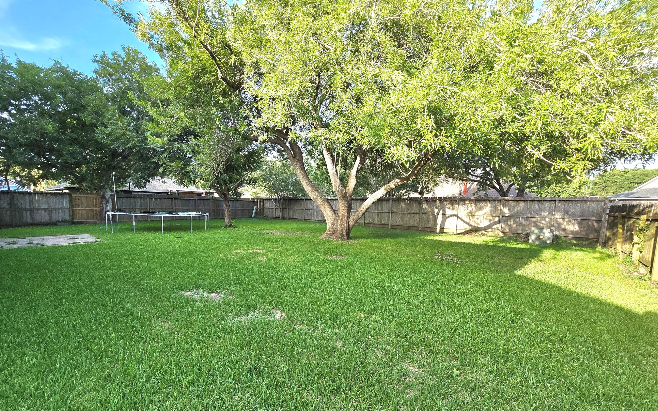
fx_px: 251
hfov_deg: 105.3
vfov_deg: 78.1
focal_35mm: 14
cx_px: 325
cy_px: 238
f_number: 2.2
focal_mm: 2.2
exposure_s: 1/769
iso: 100
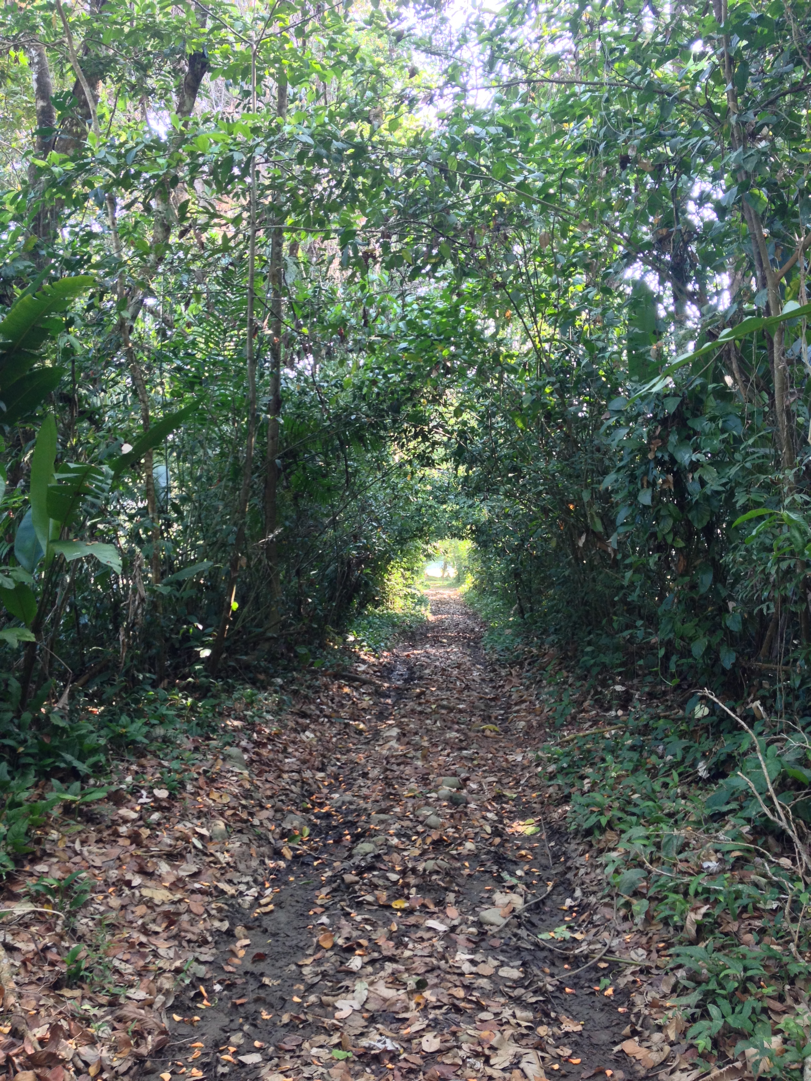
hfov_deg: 40.7
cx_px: 406
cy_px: 540
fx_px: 1093
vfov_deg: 52.6
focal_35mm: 35
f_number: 2.4
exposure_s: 1/20
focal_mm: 4.28
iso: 64
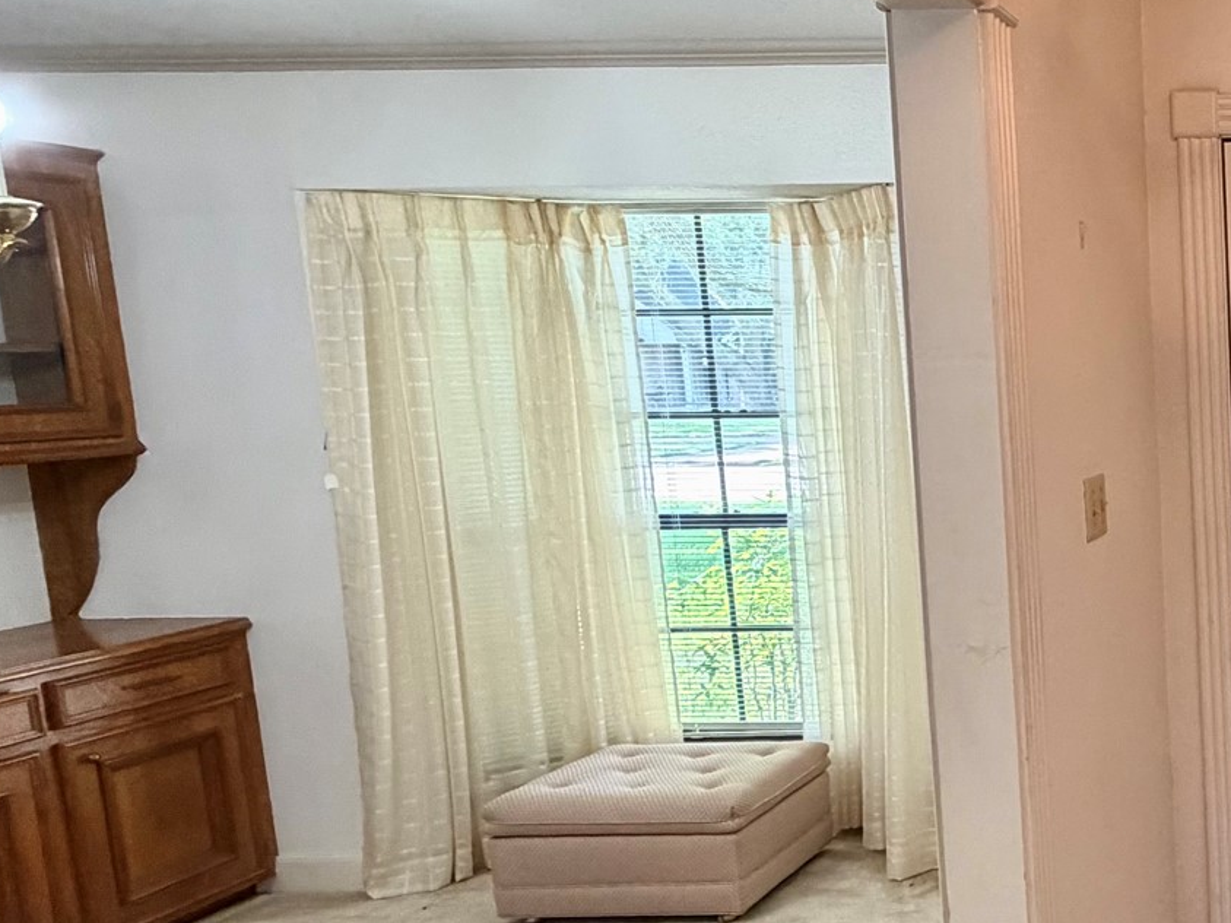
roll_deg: +1.1
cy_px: 504
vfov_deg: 41.7
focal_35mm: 34
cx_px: 1476
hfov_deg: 39.2
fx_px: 1209
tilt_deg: -7.5
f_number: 2.2
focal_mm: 2.22
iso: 320
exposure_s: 1/60
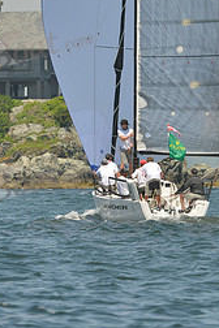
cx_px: 161
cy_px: -27
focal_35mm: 644
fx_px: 5876
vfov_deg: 3.2
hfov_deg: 2.1
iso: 280
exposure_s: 1/1250
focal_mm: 280
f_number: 7.1
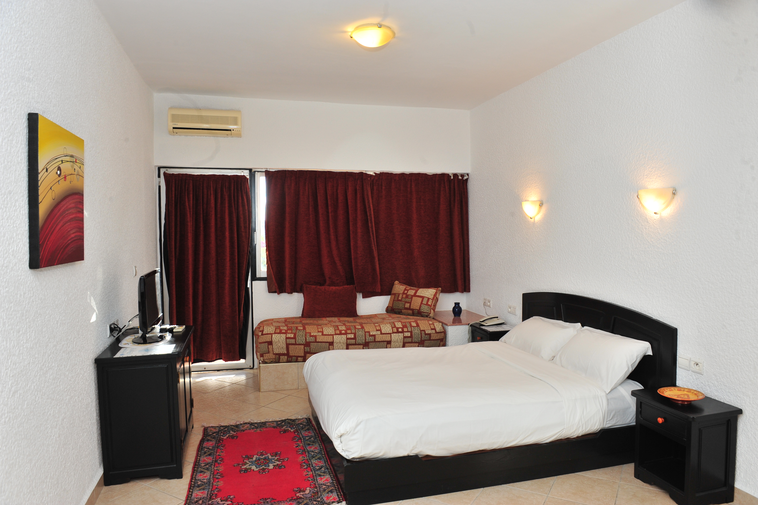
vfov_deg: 53.1
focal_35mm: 24
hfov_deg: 73.8
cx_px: 379
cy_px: 252
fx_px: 505
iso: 640
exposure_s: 1/60
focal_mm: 24
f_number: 8
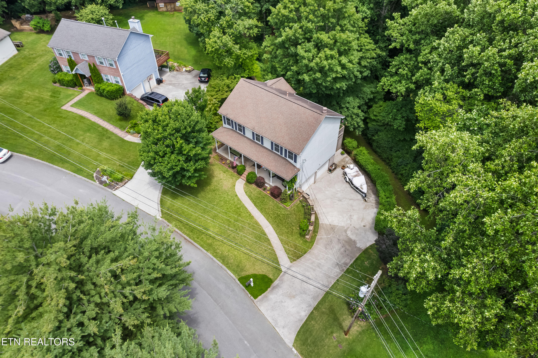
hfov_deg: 78.6
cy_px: 179
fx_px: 329
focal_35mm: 22
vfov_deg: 57.2
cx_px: 269
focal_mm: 8.38
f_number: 2.8
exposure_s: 1/500
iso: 100
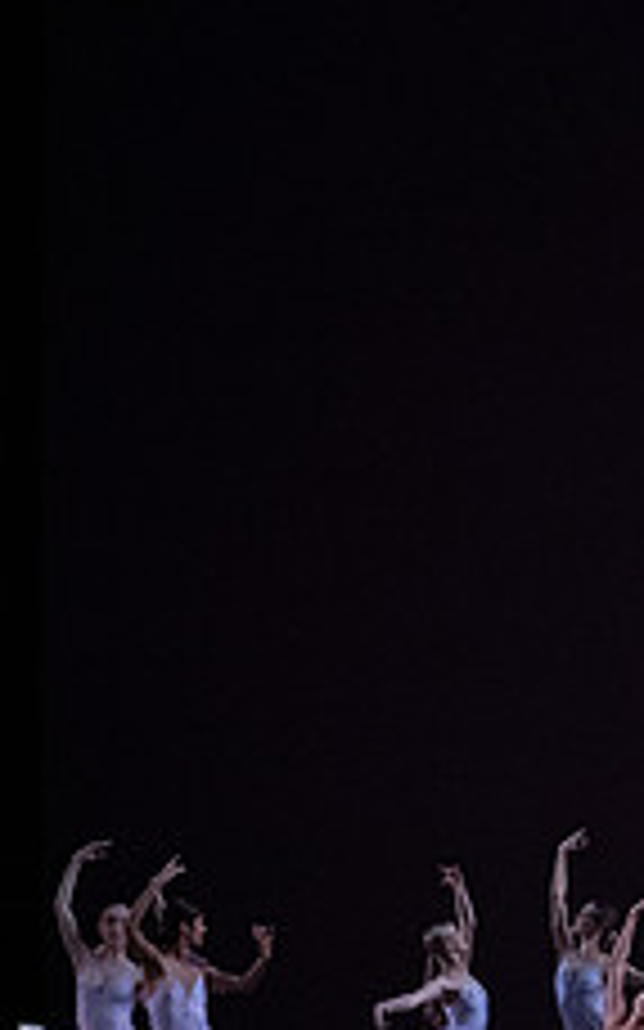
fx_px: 5086
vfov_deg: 11.6
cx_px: 1198
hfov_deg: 7.0
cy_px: 690
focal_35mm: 181
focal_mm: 70
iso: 12800
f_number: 13
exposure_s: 1/400
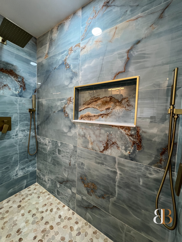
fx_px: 91
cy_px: 121
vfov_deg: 106.2
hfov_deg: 89.9
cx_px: 91
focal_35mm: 13
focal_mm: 1.57
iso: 200
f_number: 1.8
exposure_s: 1/120
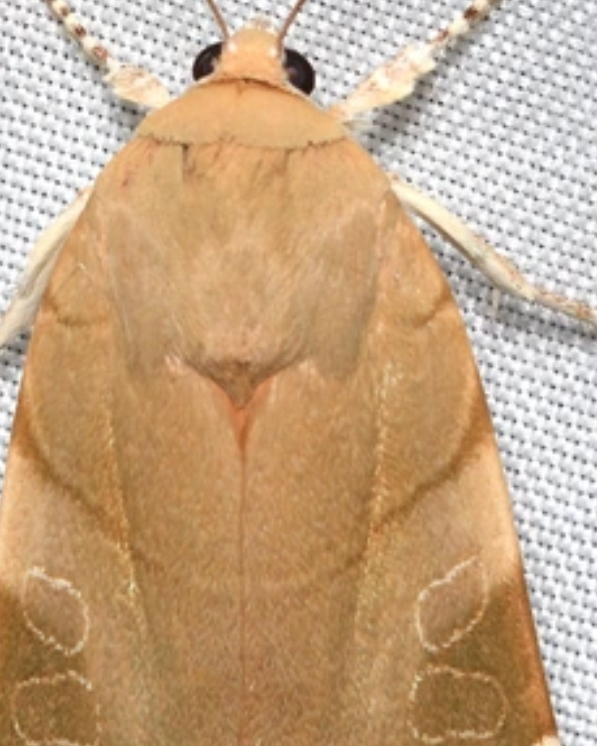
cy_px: 438
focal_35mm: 472
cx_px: 297
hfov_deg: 3.3
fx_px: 10419
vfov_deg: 4.1
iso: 100
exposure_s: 1/250
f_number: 10
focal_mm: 150
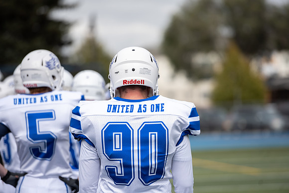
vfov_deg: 6.9
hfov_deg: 10.3
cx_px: 144
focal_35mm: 200
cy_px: 96
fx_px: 1606
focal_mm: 200
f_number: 2.8
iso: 125
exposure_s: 1/1250
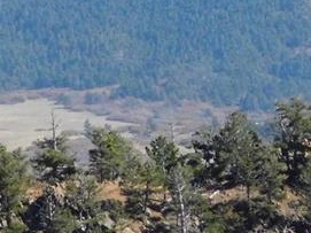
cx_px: 184
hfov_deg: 2.6
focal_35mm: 762
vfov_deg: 1.9
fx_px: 6843
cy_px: -15
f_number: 10.8
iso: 800
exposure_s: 1/640
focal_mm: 35.9
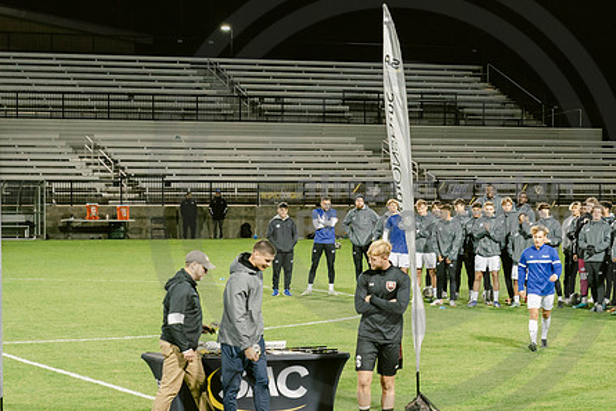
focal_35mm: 138
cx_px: 509
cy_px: 255
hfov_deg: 14.8
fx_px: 2362
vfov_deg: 9.9
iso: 2000
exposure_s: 1/160
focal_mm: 70
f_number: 4
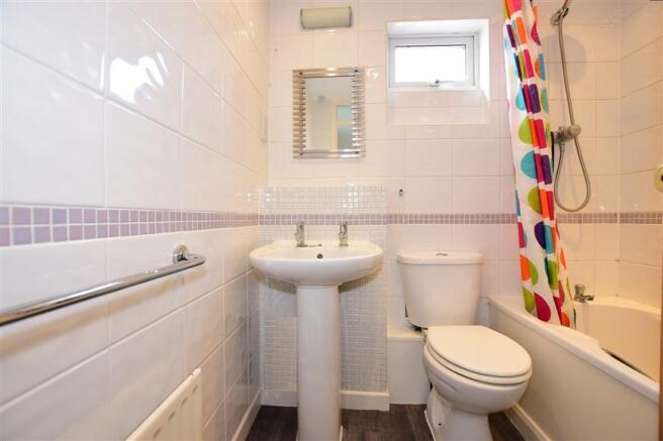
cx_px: 332
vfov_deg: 77.3
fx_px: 276
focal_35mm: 15
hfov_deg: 100.4
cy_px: 220
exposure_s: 1/13
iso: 200
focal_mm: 10
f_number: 5
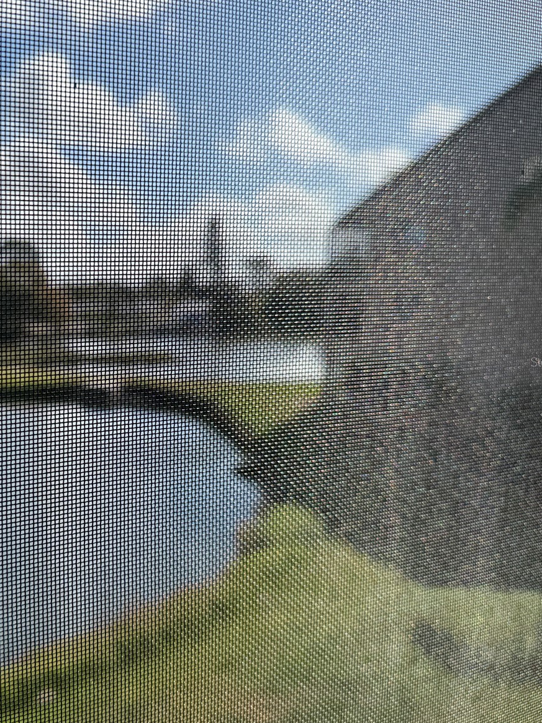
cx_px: 93
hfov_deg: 40.8
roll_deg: +0.5
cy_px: 362
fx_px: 689
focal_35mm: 33
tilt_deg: -5.7
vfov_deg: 55.4
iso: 80
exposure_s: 1/4405
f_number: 1.78
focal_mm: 6.76
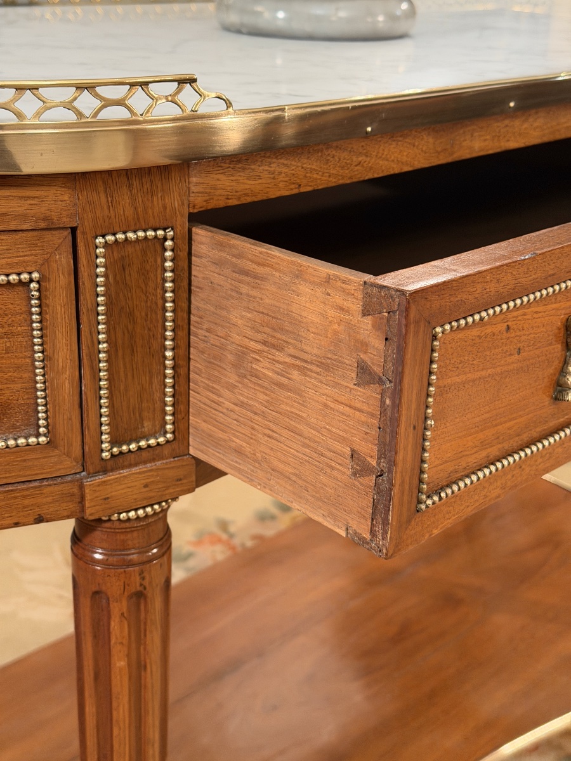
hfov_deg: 30.3
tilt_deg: -22.0
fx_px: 1056
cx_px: 286
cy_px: 380
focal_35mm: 48
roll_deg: -2.9
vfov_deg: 39.7
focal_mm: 6.76
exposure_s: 1/50
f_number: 1.78
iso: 200
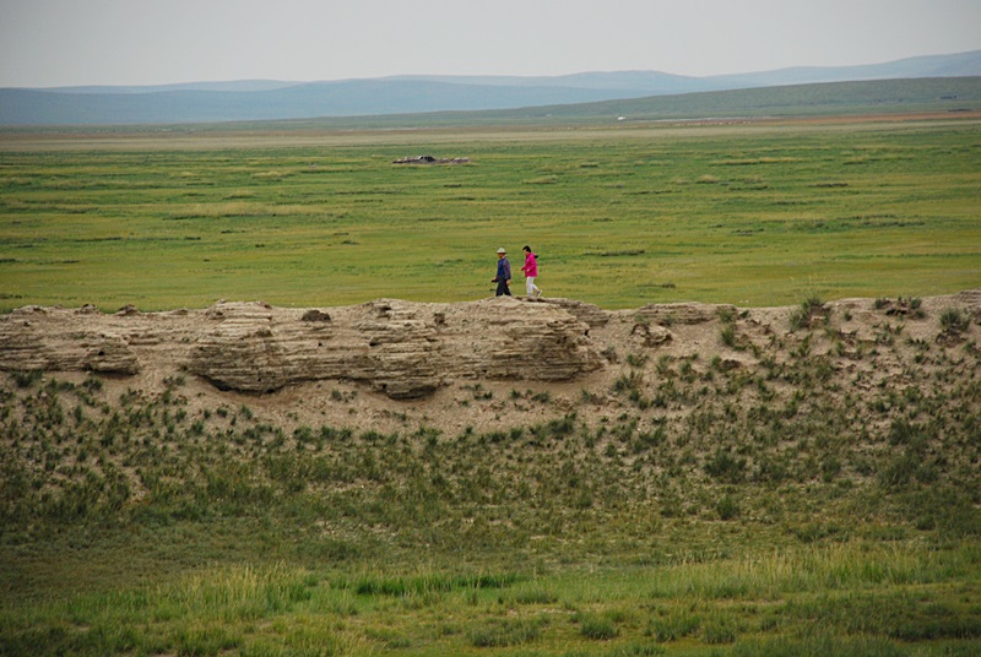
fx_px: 5526
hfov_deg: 10.1
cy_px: 328
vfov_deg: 6.8
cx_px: 490
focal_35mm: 202
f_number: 6.3
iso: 400
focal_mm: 135
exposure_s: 1/640
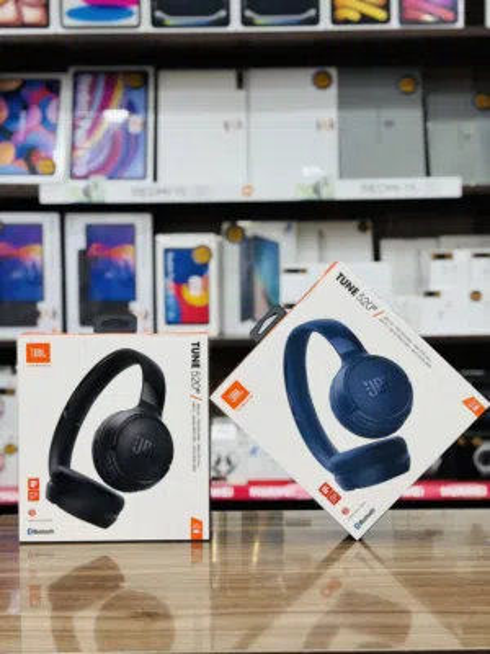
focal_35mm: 52
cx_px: 245
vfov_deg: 36.8
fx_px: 981
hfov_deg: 28.0
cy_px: 327
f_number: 1.6
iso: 25
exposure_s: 1/50
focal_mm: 5.96
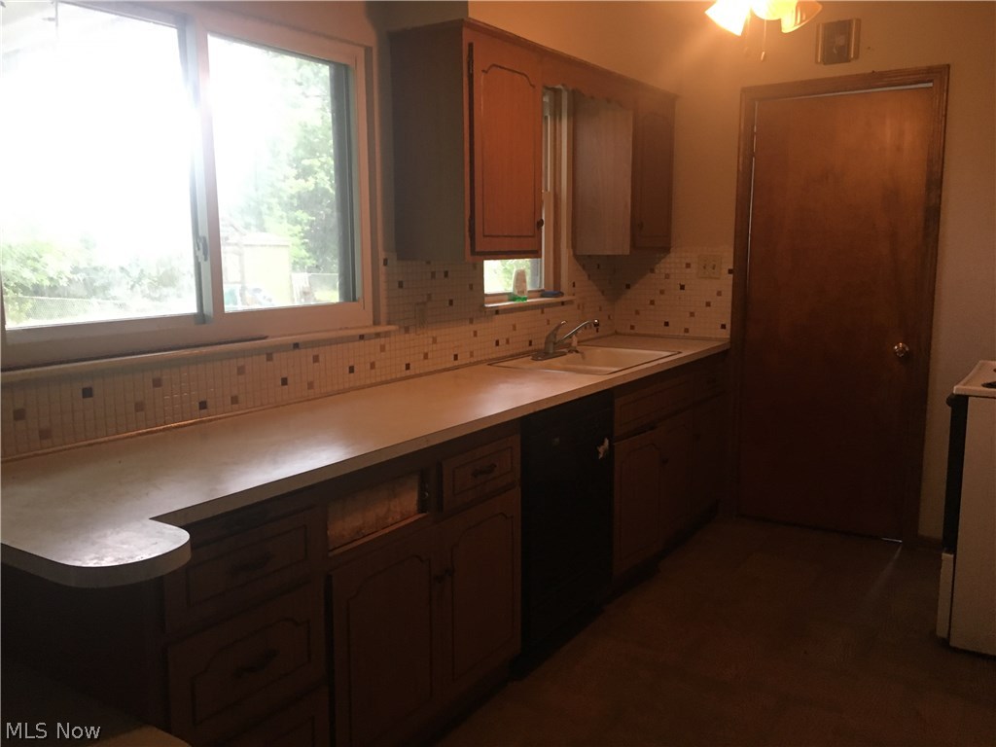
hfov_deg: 61.7
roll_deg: +3.0
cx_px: 498
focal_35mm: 29
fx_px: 834
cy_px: 374
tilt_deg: -6.4
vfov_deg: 48.2
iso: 125
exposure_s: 1/30
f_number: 2.2
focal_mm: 4.15
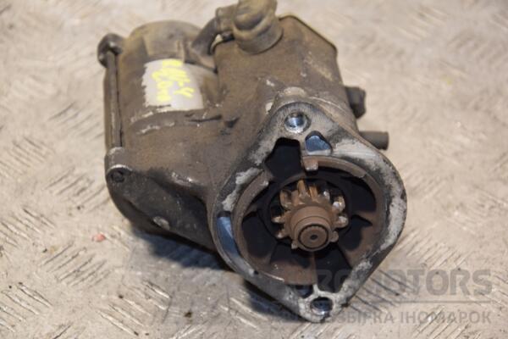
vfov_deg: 12.2
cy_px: 170
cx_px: 254
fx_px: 1587
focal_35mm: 112
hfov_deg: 18.2
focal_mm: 75
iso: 800
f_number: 5.3
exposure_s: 1/100
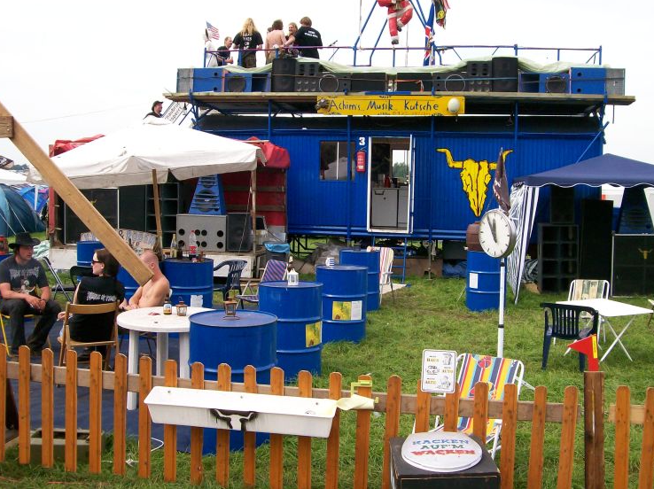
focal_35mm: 39
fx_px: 736
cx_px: 318
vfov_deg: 36.7
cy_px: 226
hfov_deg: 47.9
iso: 80
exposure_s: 1/297
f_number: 4.8
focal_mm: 6
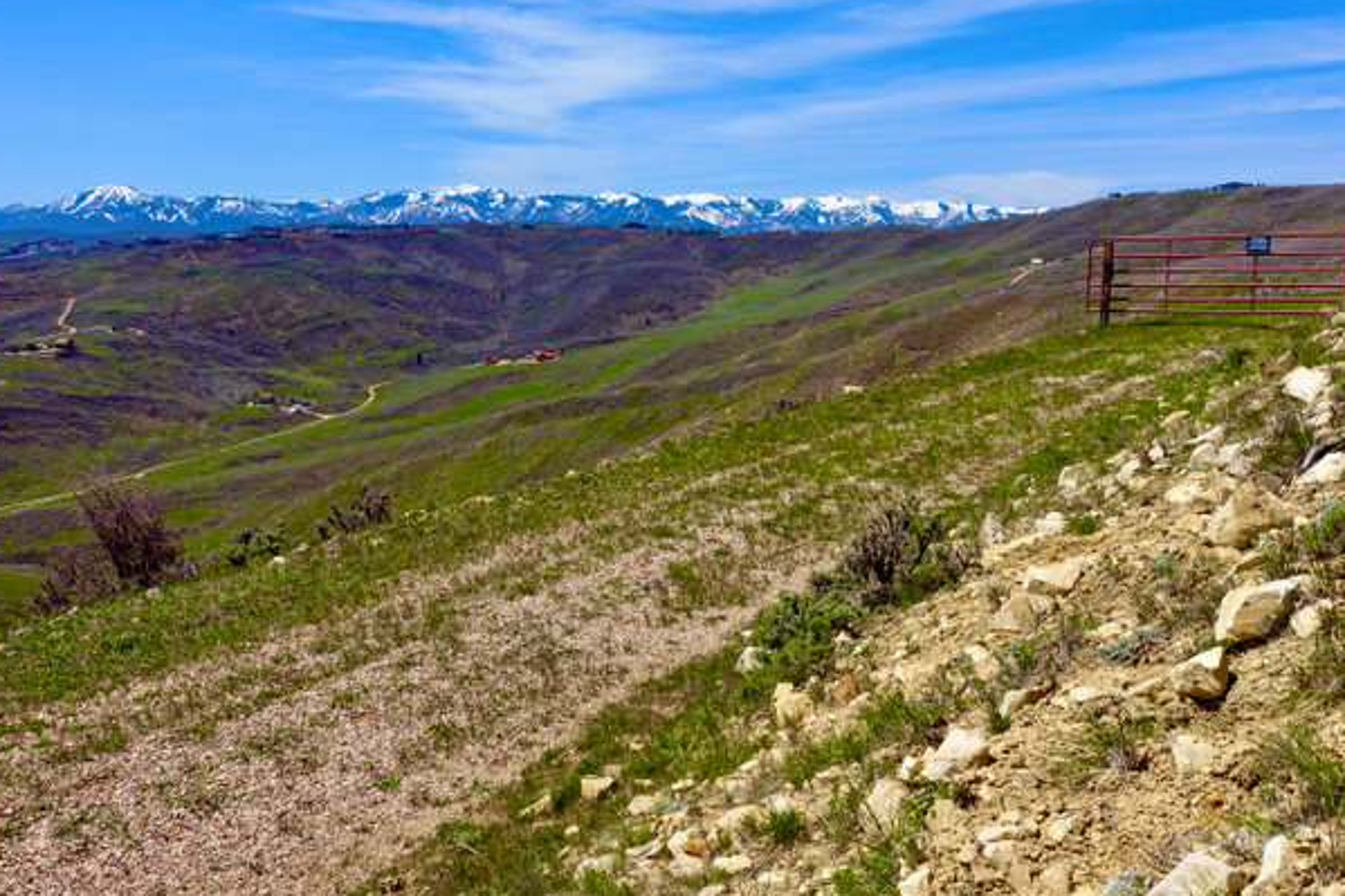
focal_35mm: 31
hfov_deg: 60.3
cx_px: 687
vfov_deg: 42.3
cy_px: 450
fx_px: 1158
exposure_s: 1/640
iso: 125
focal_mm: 10.81
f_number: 5.6
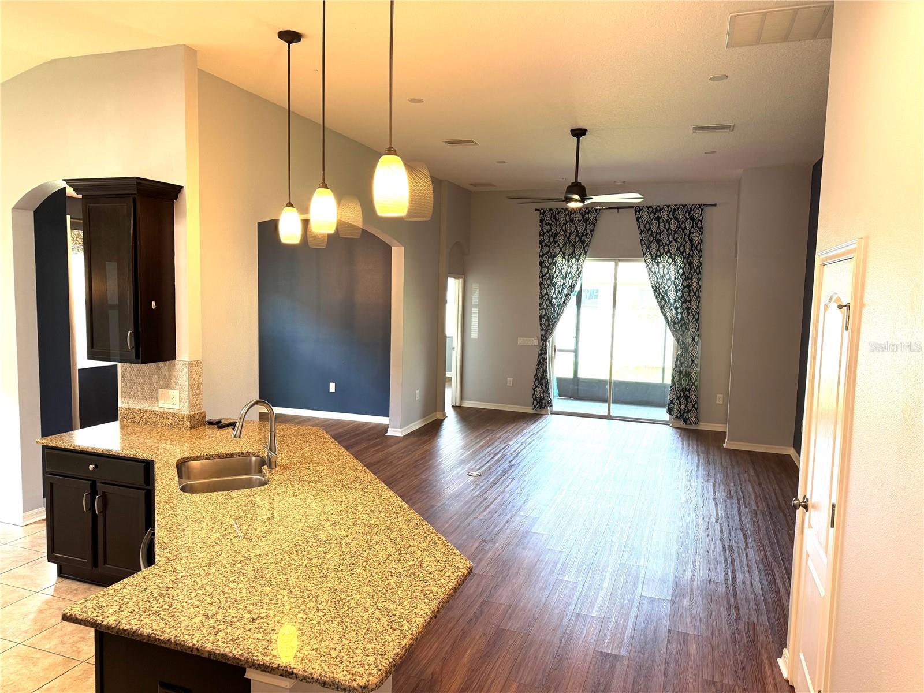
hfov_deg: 71.6
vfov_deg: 56.8
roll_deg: -1.0
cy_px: 346
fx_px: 641
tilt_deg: -6.3
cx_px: 462
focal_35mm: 24
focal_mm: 6.76
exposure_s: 1/60
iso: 160
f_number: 1.78
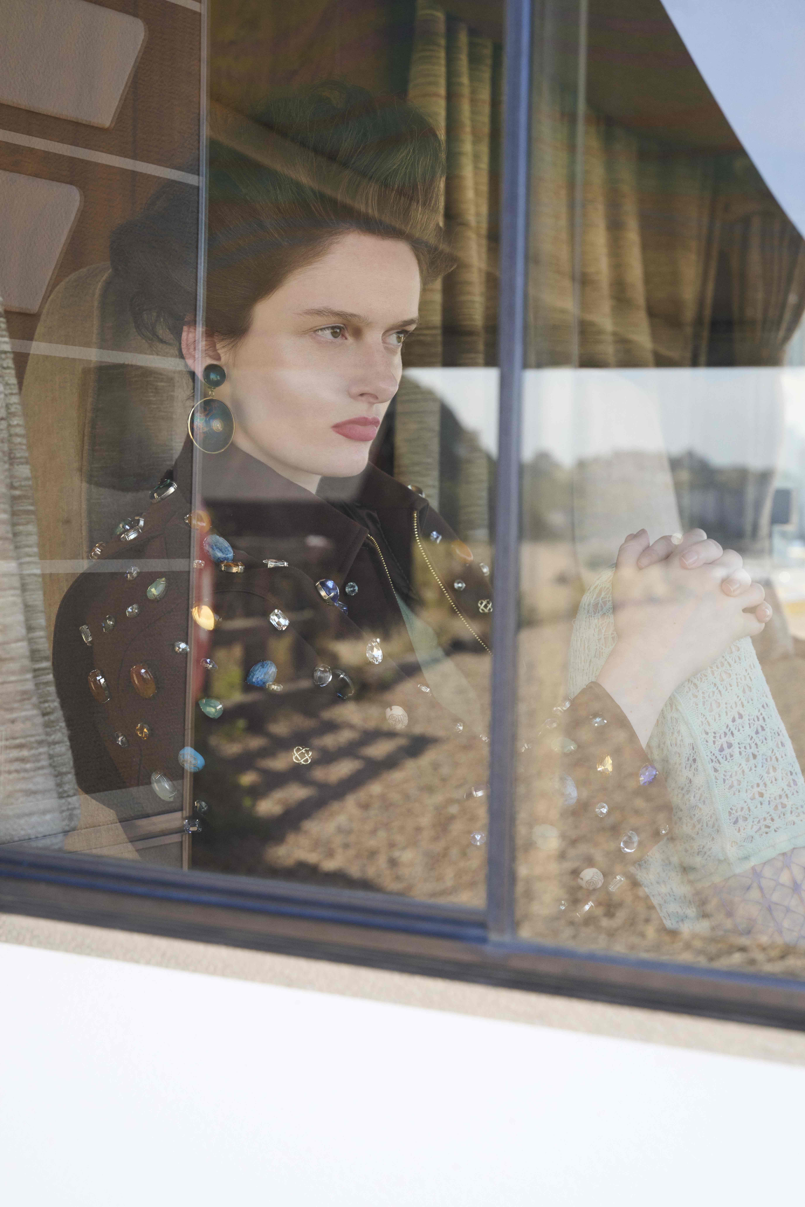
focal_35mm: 52
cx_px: 402
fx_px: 1744
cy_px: 604
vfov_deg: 38.2
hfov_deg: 26.0
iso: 1000
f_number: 5.6
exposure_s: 1/500
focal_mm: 52
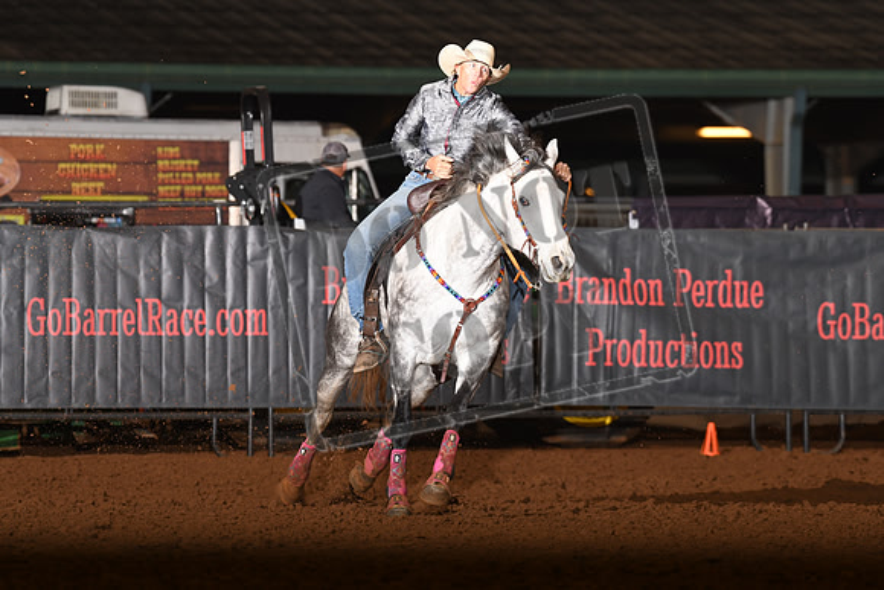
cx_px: 442
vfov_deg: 4.6
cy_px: 295
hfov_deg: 6.9
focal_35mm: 300
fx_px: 7368
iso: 1000
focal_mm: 300
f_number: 5.6
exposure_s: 1/250
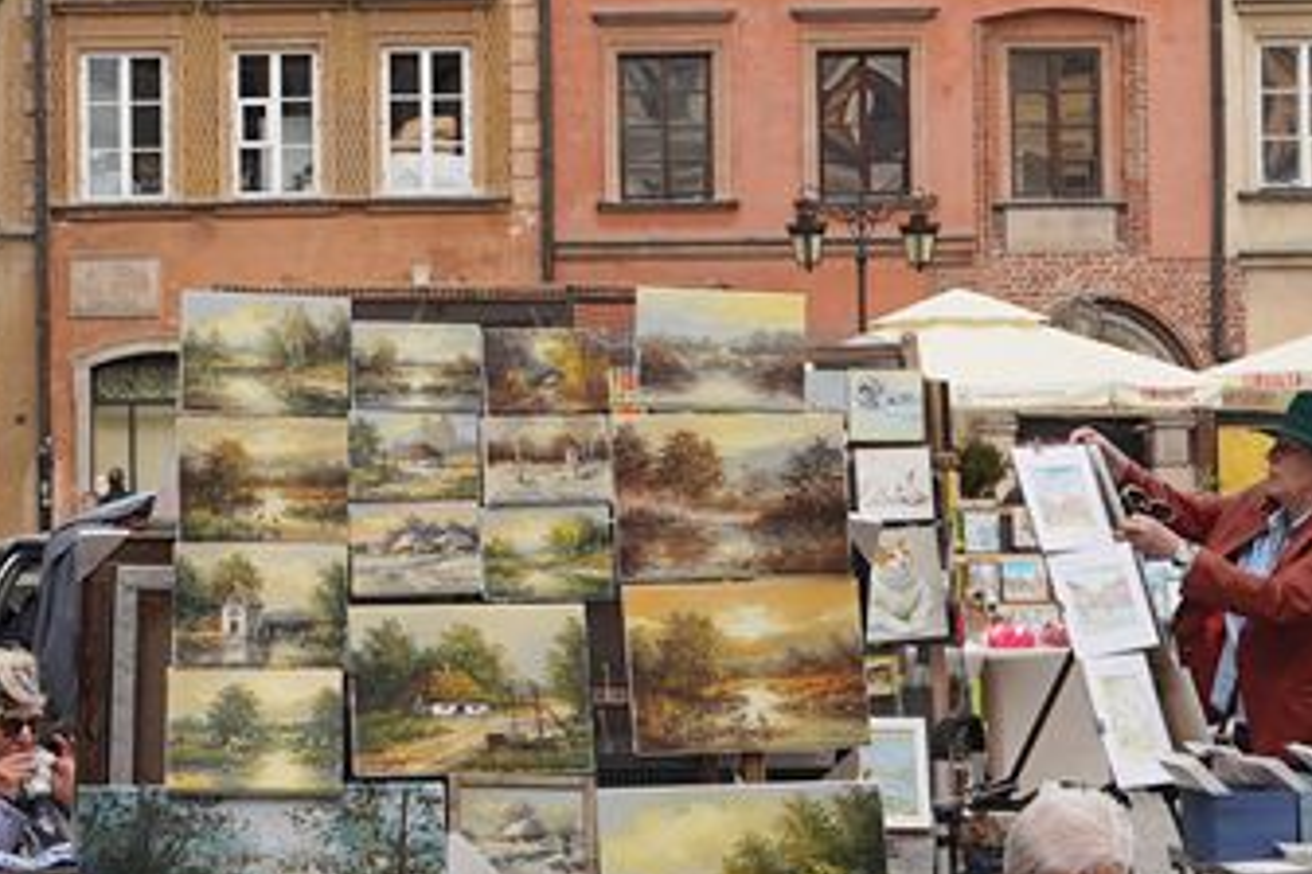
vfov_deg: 9.6
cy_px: 285
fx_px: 5211
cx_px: 254
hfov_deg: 14.3
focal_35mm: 143
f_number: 10
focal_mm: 24
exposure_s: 1/100
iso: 100
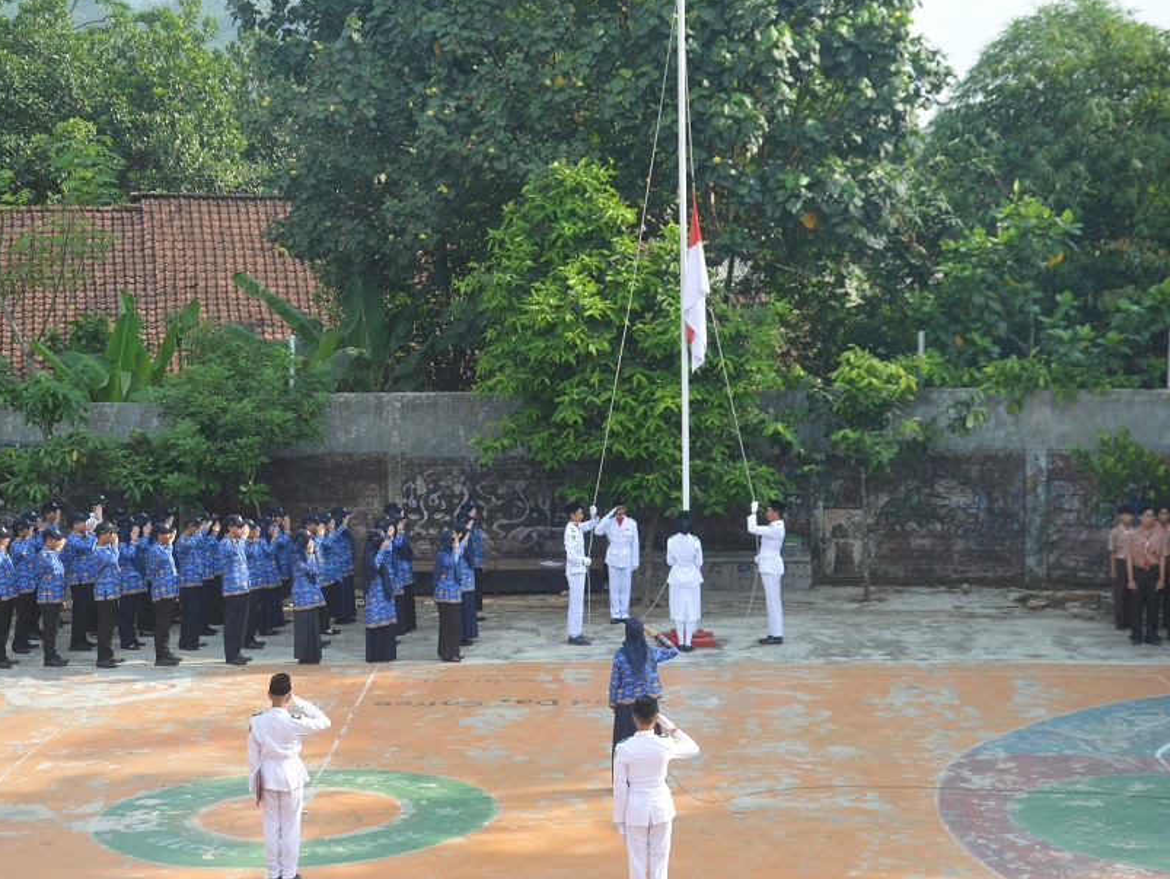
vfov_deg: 21.3
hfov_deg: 28.1
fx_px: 2333
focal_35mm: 69
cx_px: 613
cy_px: 438
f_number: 4.8
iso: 400
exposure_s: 1/640
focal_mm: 42
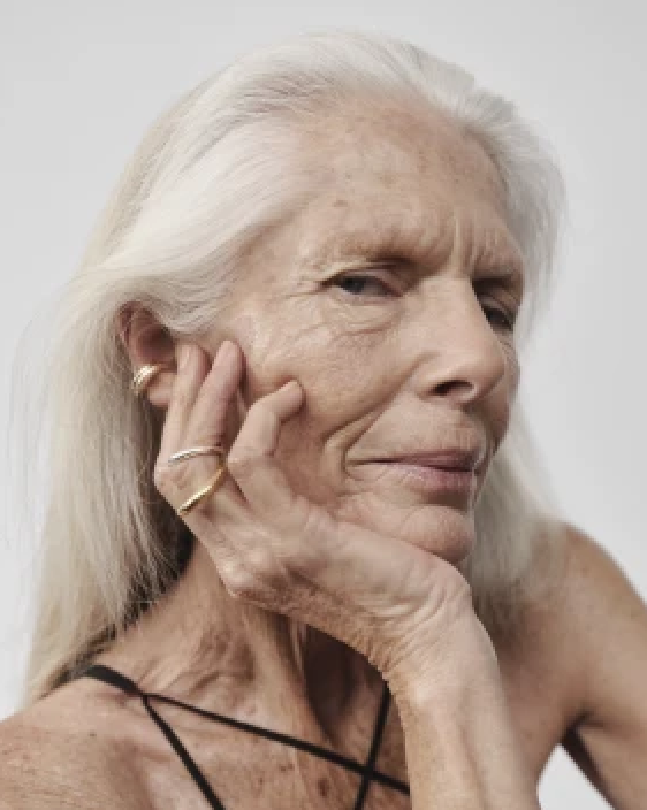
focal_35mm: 45
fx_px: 1079
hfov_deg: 33.4
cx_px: 329
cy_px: 469
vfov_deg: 41.1
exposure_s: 1/320
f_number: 5
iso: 2000
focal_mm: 45.7
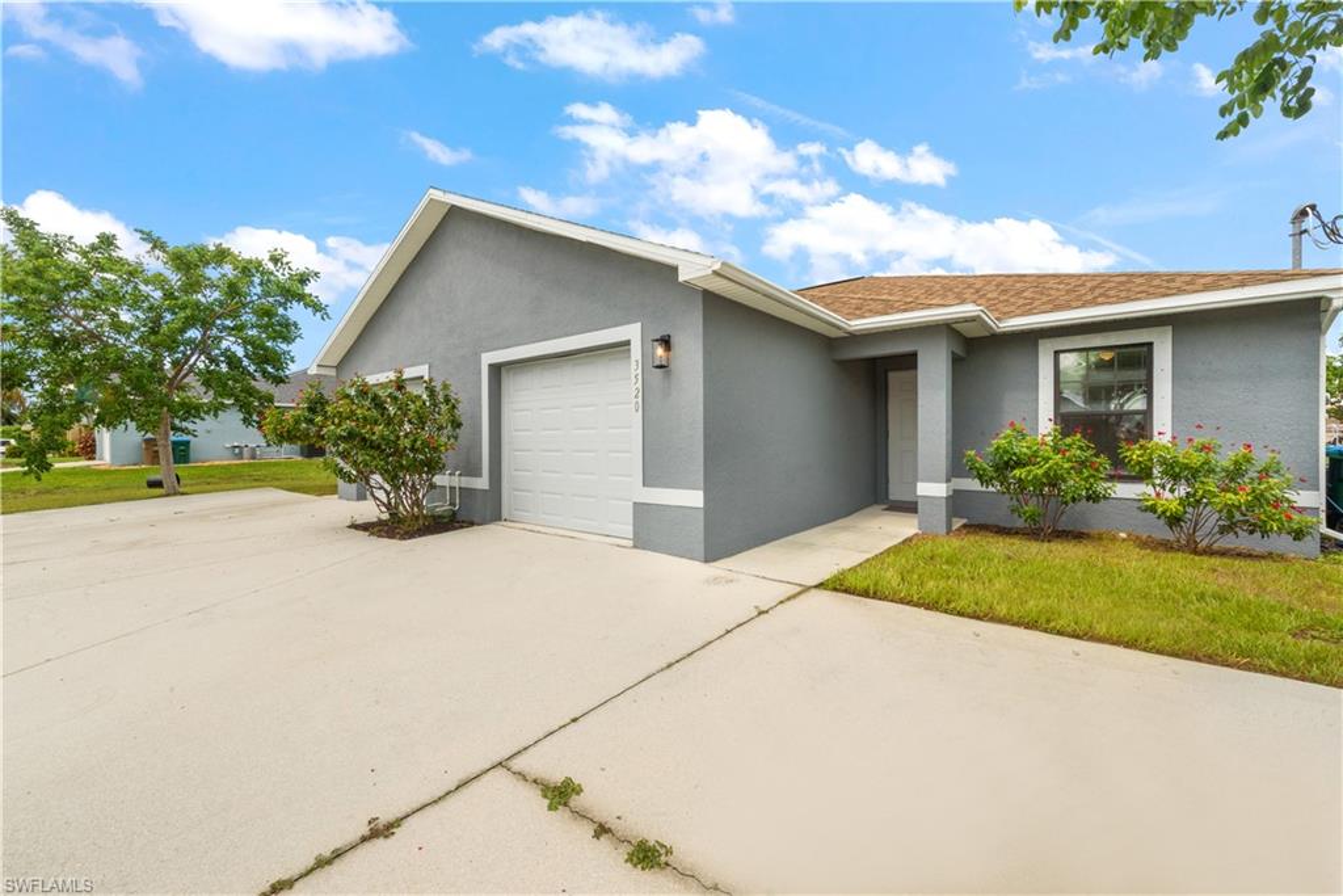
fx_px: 522
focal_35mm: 14
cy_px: 448
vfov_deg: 81.2
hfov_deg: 104.2
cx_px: 672
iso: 250
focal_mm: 14
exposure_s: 1/125
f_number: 22
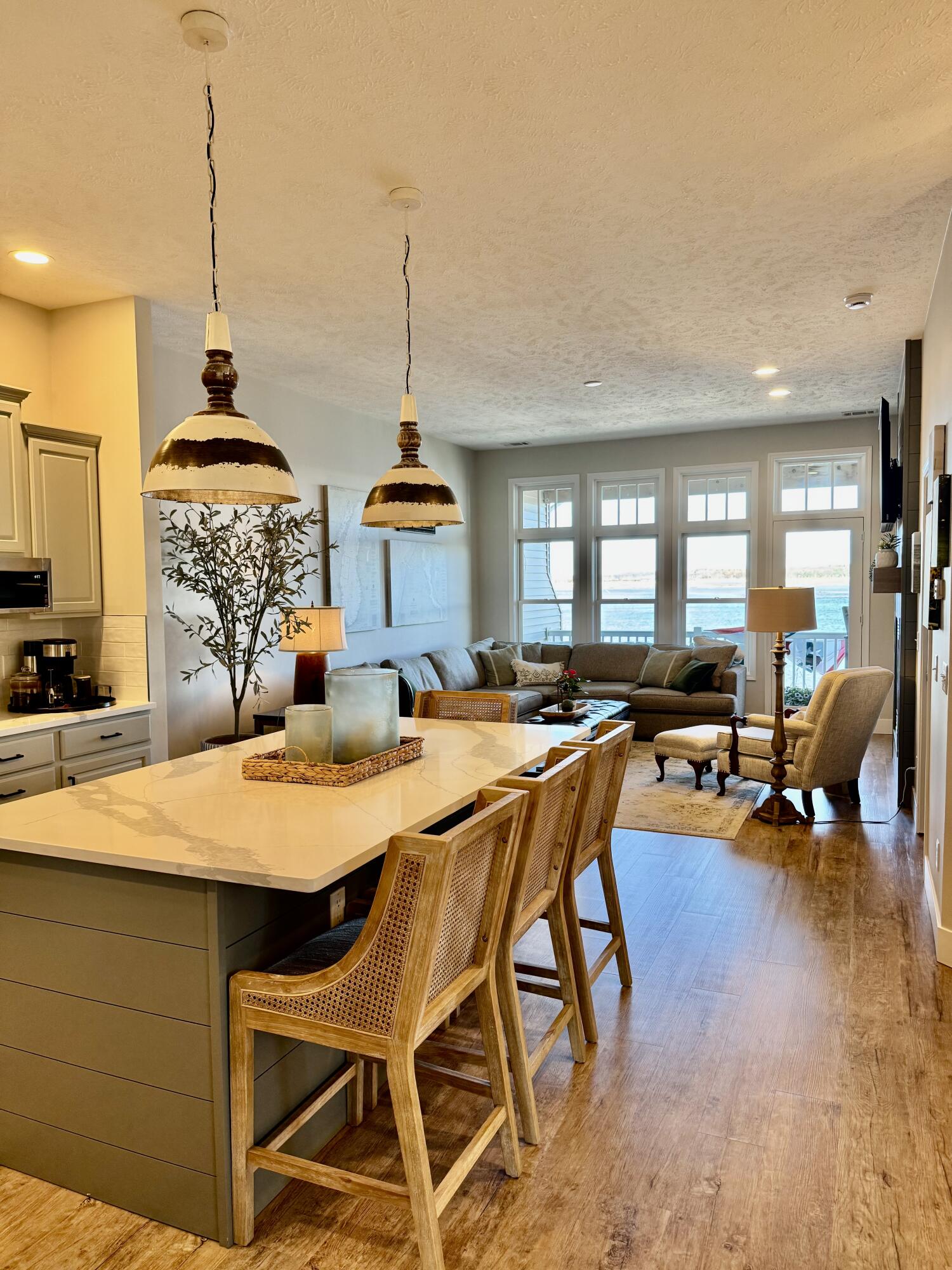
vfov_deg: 71.6
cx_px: 476
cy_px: 635
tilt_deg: -4.0
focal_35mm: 24
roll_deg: +0.8
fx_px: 880
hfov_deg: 56.8
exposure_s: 1/120
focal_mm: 6.76
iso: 160
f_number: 1.78
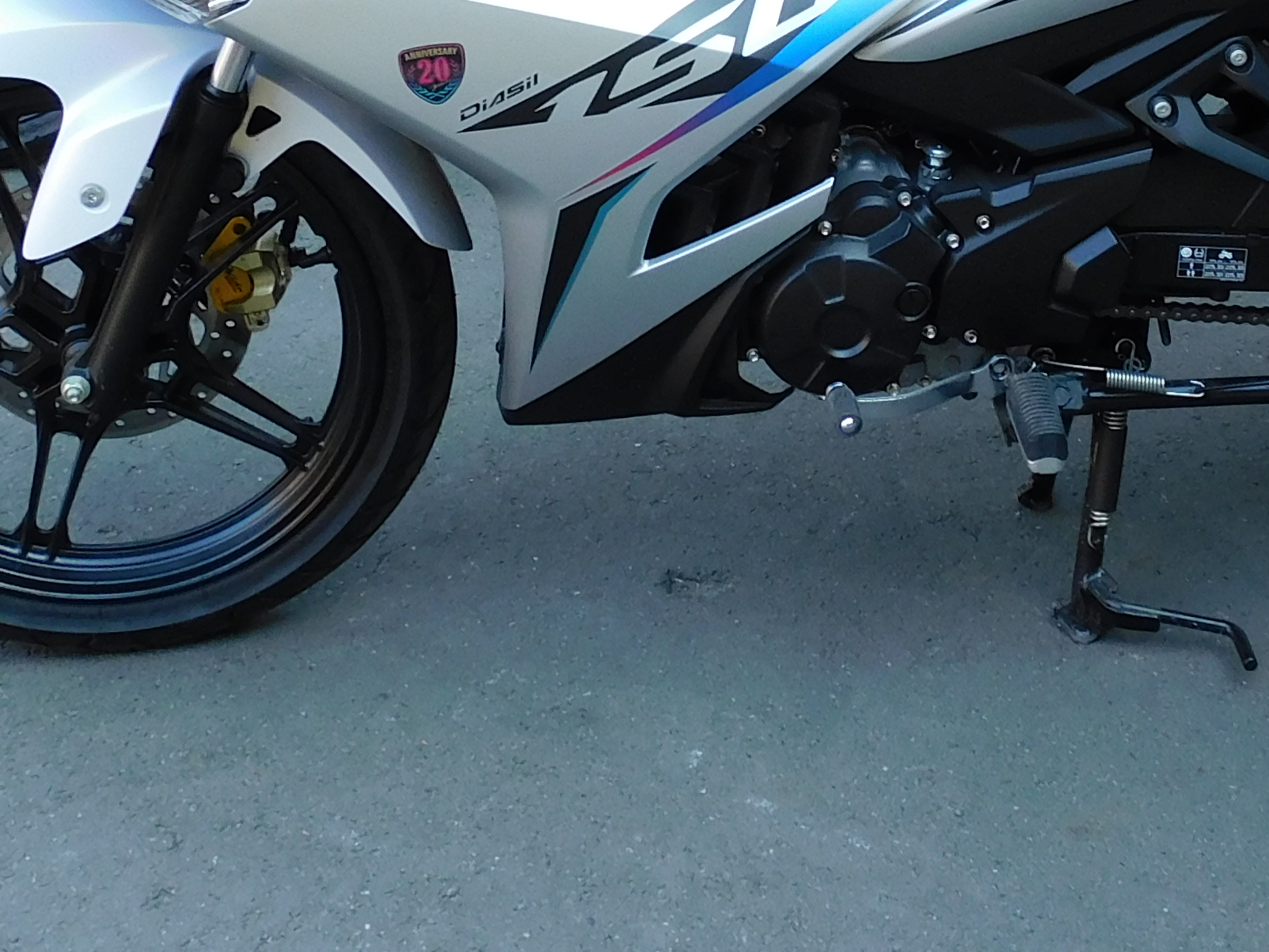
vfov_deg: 20.3
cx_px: 830
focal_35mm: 69
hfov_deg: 28.0
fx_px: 2529
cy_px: -112
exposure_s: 1/100
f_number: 3.3
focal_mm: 4.3
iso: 125
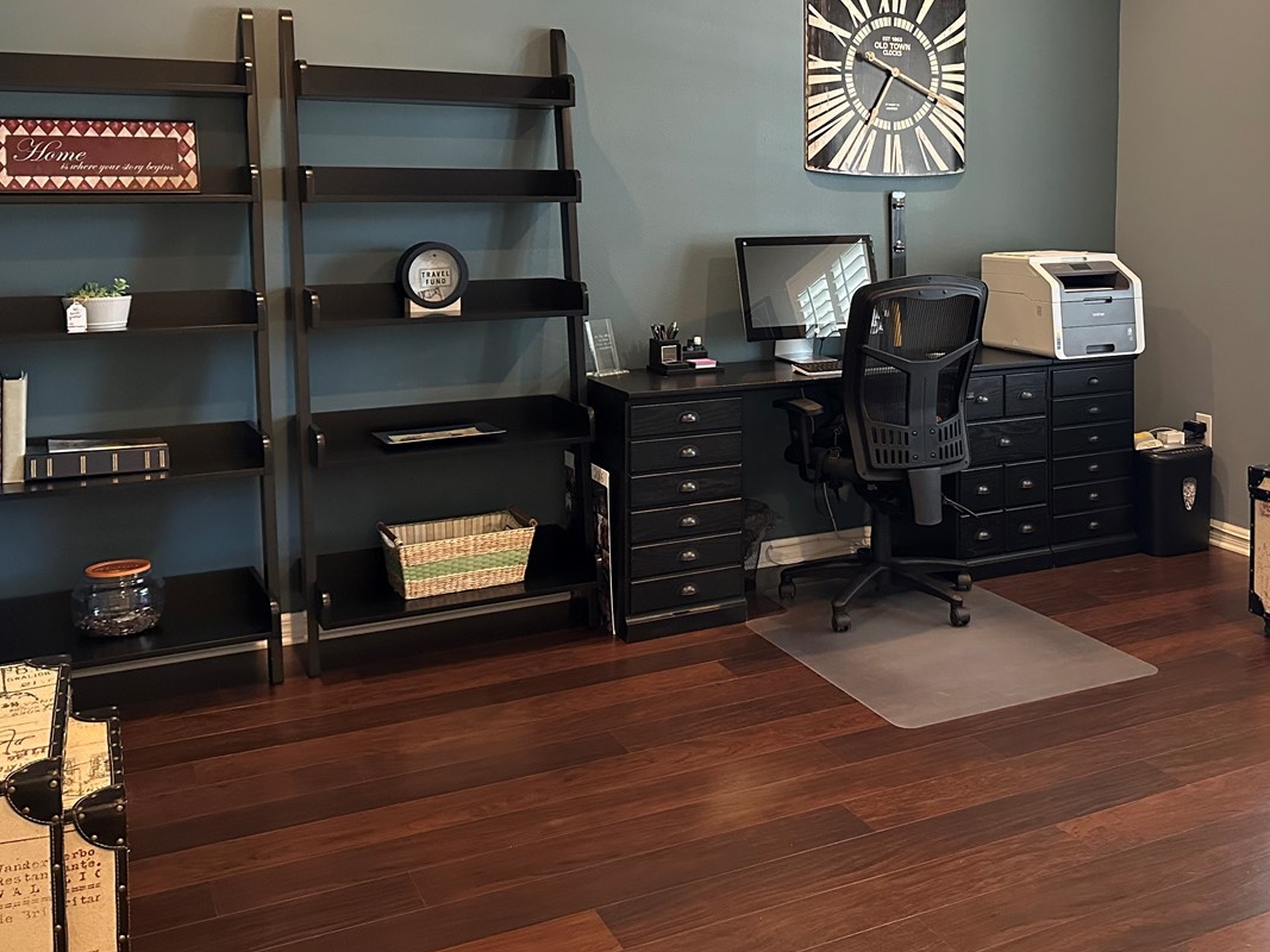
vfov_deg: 38.8
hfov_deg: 50.7
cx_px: 814
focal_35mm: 36
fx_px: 1321
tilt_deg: -3.8
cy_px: 259
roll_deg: +0.4
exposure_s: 1/60
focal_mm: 6.86
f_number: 1.78
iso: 640
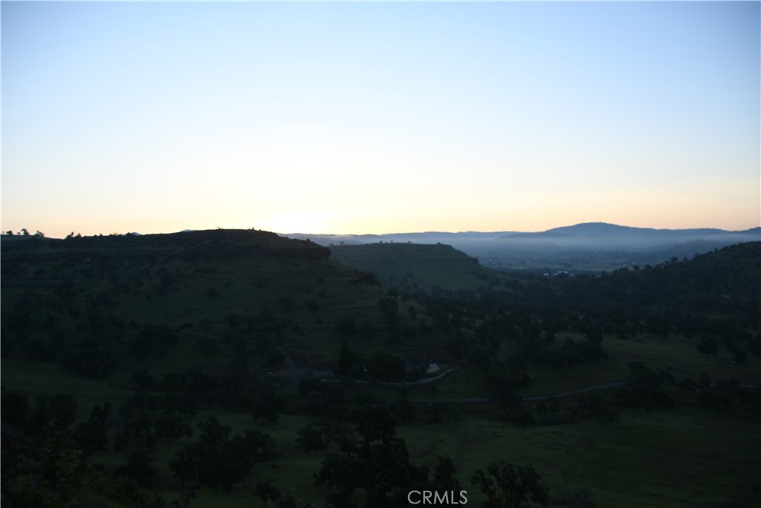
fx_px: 571
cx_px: 380
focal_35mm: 27
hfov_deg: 67.4
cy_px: 254
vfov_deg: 47.9
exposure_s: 1/100
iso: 100
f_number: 4
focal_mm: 18
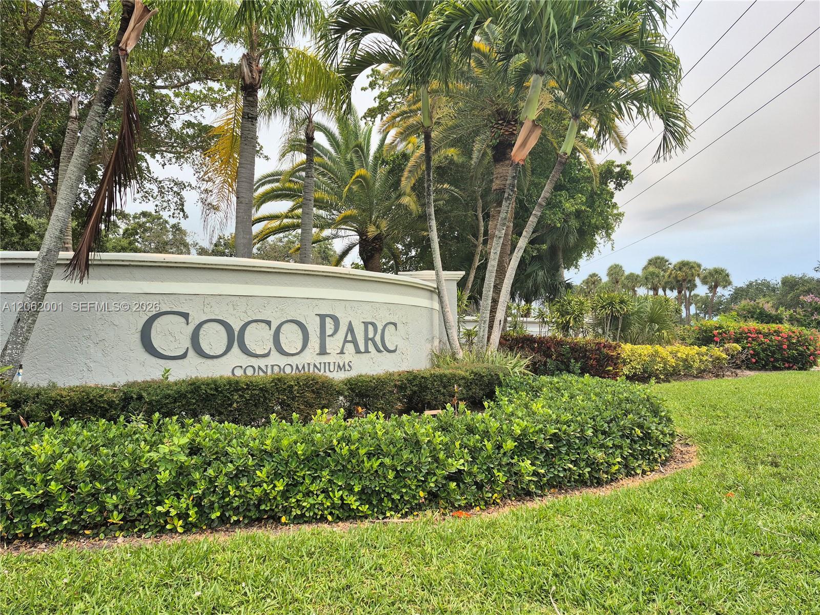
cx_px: 410
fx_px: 545
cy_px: 308
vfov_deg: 58.9
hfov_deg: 73.9
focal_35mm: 23
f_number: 1.8
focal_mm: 5.4
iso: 25
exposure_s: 1/816
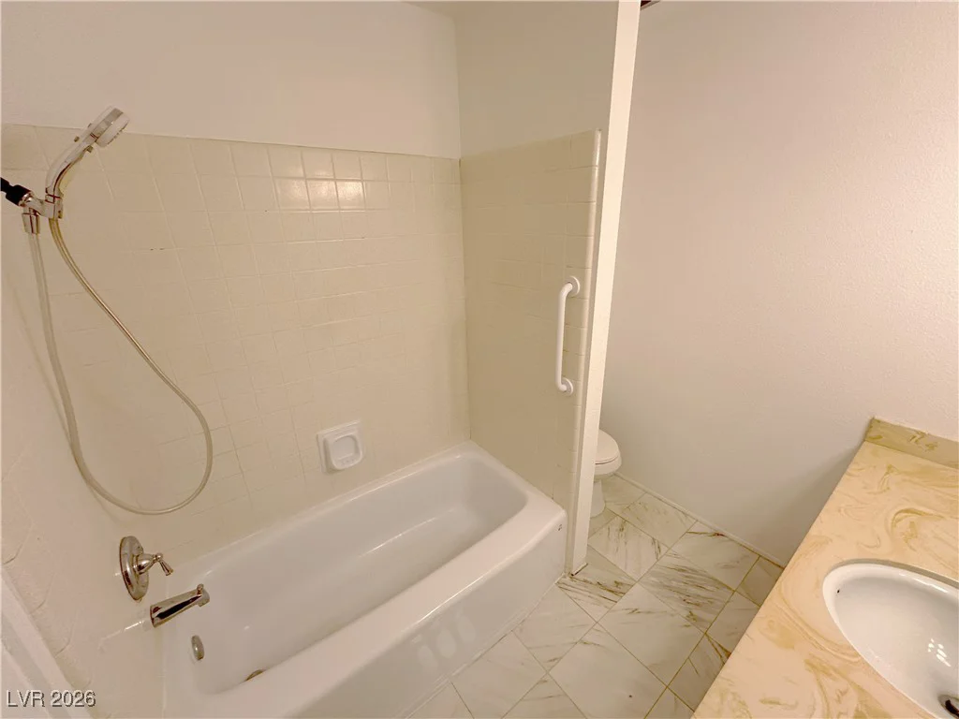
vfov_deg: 85.7
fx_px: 388
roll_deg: +1.5
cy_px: 360
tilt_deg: -20.8
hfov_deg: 102.1
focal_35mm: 14
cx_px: 480
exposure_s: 1/120
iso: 200
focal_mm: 2.22
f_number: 2.2
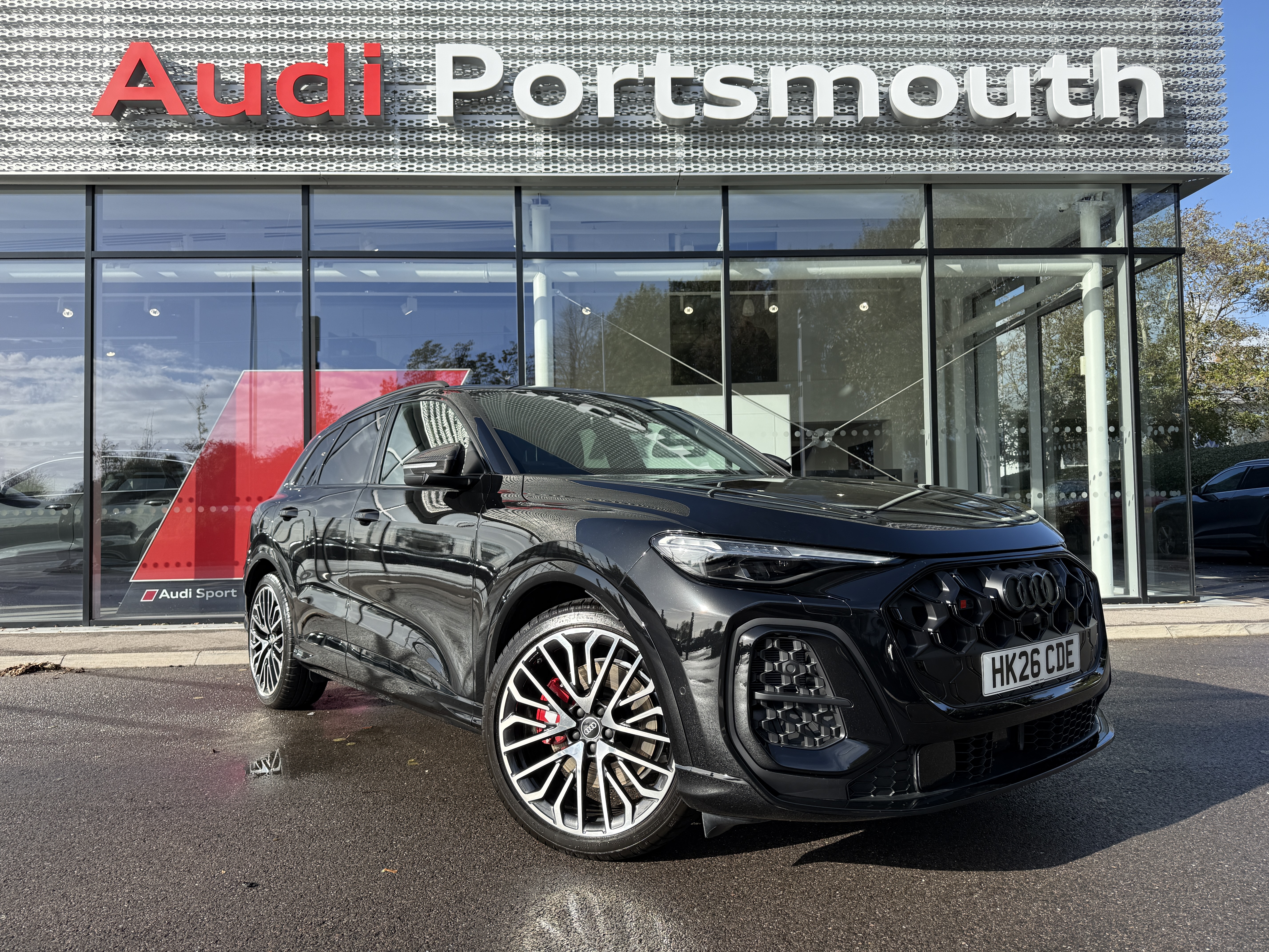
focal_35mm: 24
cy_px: 476
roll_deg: +1.1
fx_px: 880
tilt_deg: +3.0
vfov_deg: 56.8
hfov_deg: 71.6
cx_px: 634
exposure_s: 1/2232
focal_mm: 6.76
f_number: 1.78
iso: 80
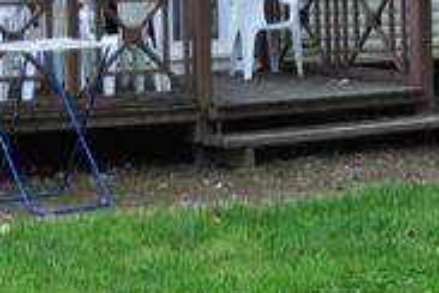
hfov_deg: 17.3
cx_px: 211
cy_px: -95
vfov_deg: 11.3
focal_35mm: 118
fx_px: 1439
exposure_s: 1/200
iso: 400
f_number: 10
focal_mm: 18
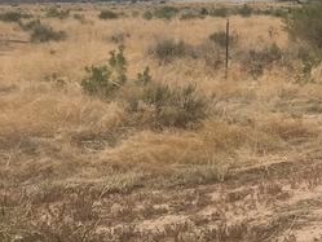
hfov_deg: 23.9
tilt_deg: -2.1
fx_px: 670
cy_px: 39
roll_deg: -0.6
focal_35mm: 72
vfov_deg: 20.2
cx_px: 413
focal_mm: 3.99
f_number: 1.8
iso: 20
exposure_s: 1/4808
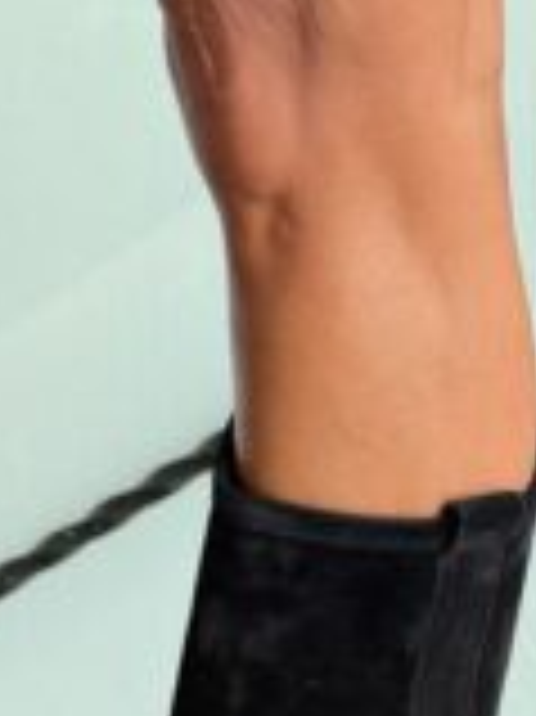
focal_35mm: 302
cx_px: 63
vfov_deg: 6.5
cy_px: 896
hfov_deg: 4.9
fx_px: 6243
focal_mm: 15.66
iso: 200
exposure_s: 1/99
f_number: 2.8
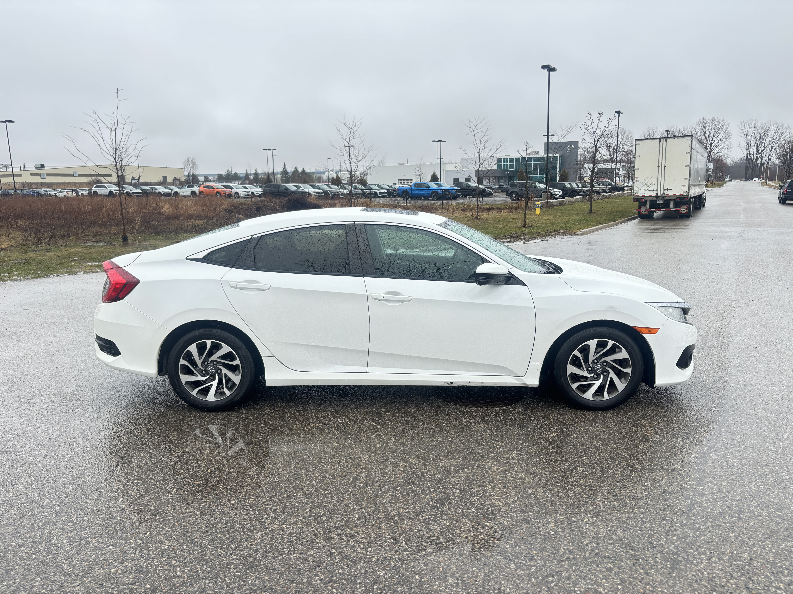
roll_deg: +1.3
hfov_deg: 67.3
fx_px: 596
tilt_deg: -11.6
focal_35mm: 26
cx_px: 396
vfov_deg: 53.1
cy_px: 297
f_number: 1.6
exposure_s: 1/410
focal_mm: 5.96
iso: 50
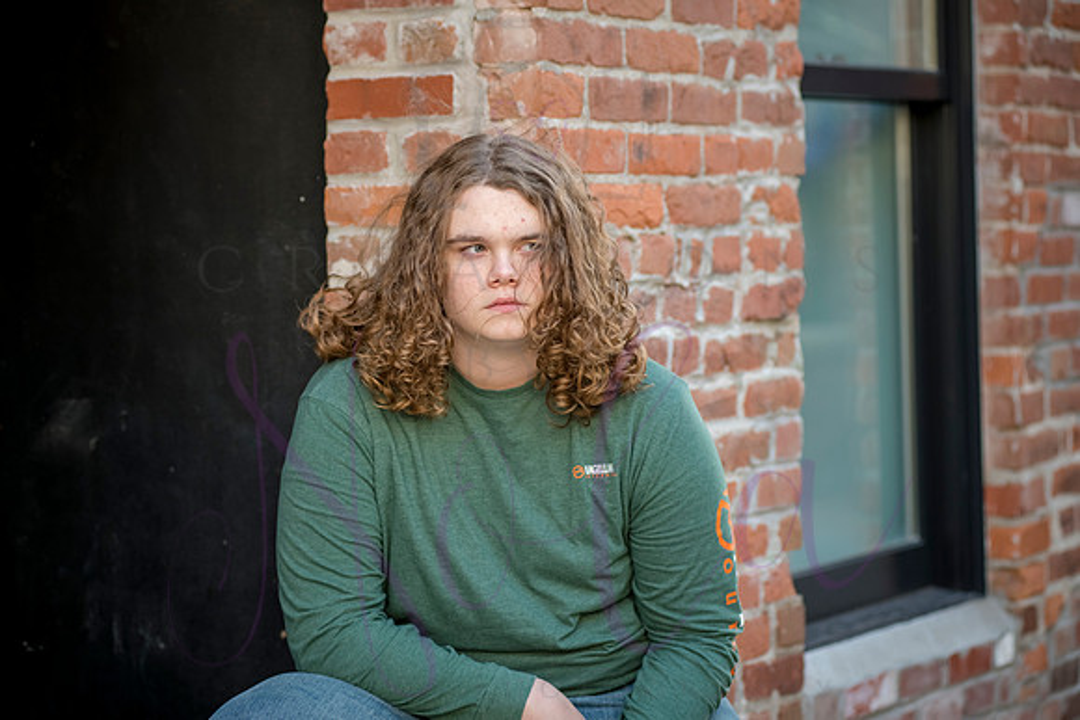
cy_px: 360
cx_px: 540
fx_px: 2761
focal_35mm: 92
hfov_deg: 22.1
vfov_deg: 14.9
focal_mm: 92
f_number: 3.5
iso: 640
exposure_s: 1/320
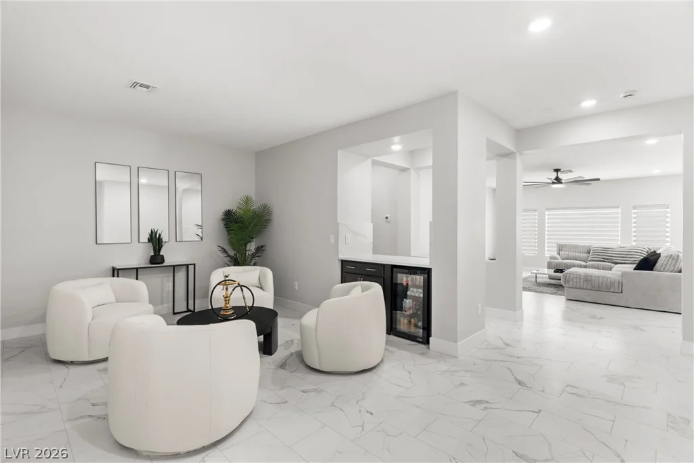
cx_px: 347
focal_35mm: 17
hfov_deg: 93.3
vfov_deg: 70.5
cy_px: 232
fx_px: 328
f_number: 8
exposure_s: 1/5
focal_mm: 17
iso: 400
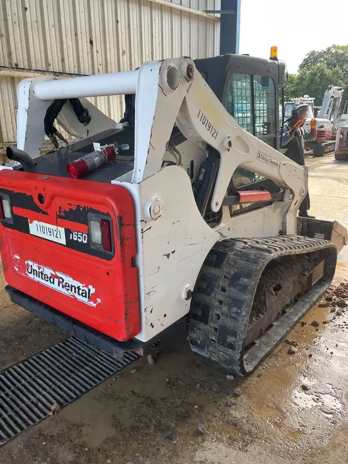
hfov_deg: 51.3
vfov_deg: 65.3
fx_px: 362
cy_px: 229
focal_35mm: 27
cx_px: 170
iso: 32
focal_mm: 4.2
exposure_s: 1/362
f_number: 1.6
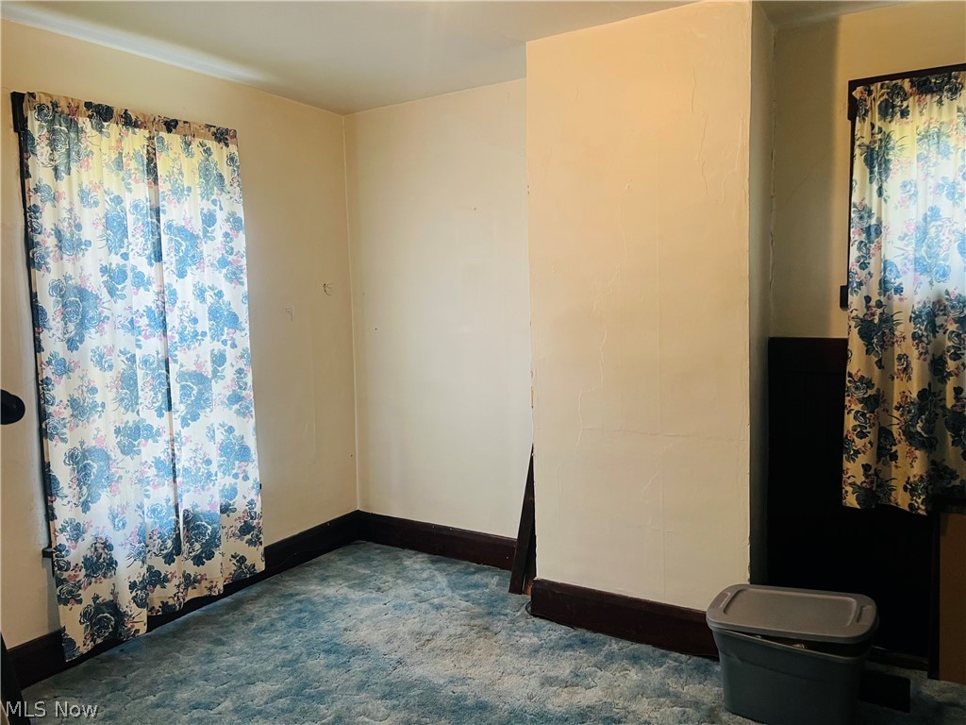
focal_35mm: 26
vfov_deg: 53.1
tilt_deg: -4.3
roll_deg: +0.8
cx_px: 483
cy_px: 362
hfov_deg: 67.3
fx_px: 726
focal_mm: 5.7
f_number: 1.5
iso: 125
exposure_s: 1/60
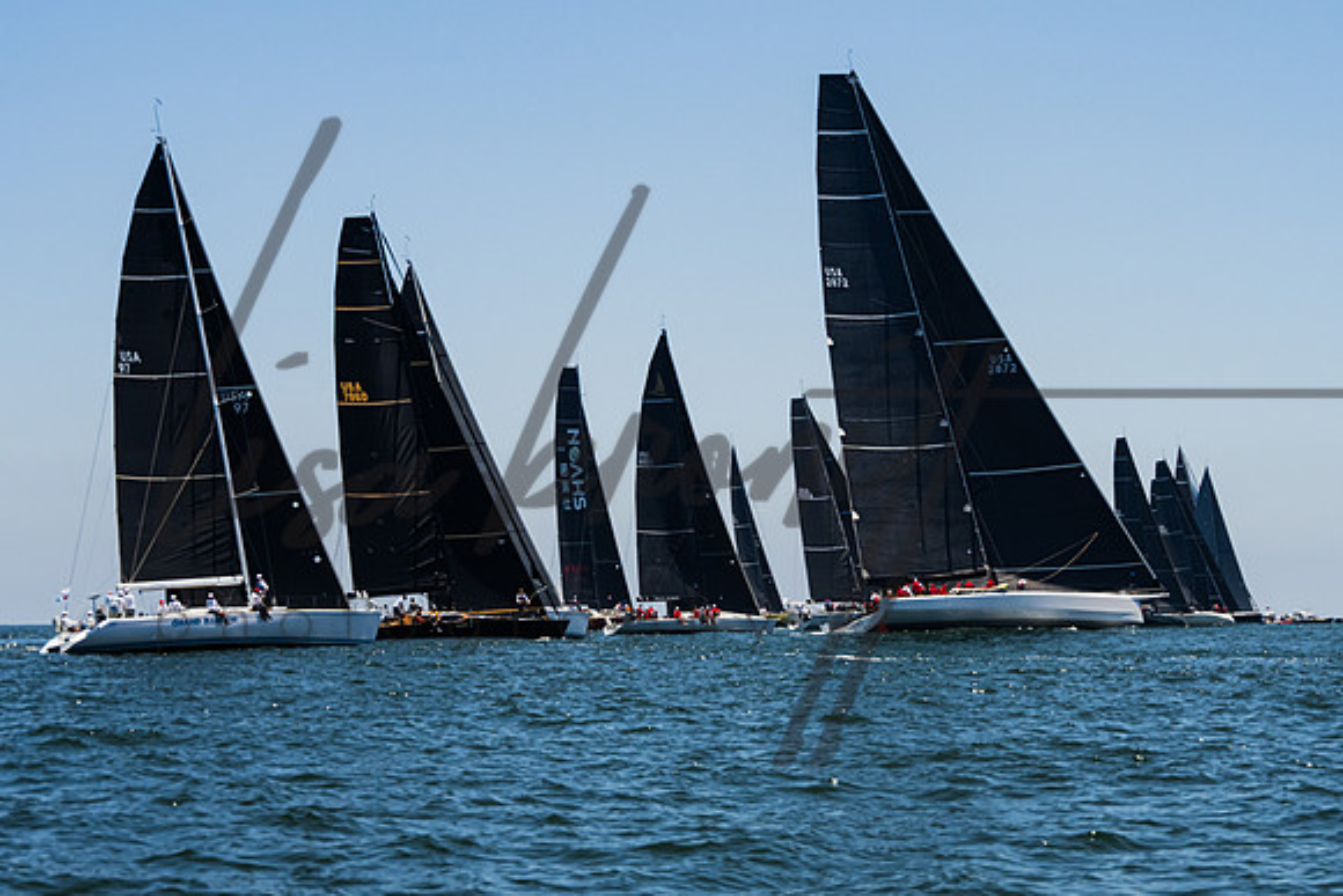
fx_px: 3670
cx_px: 803
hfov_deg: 20.7
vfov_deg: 13.9
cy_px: 413
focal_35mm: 98
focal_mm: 70
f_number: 8
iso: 500
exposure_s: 1/2500
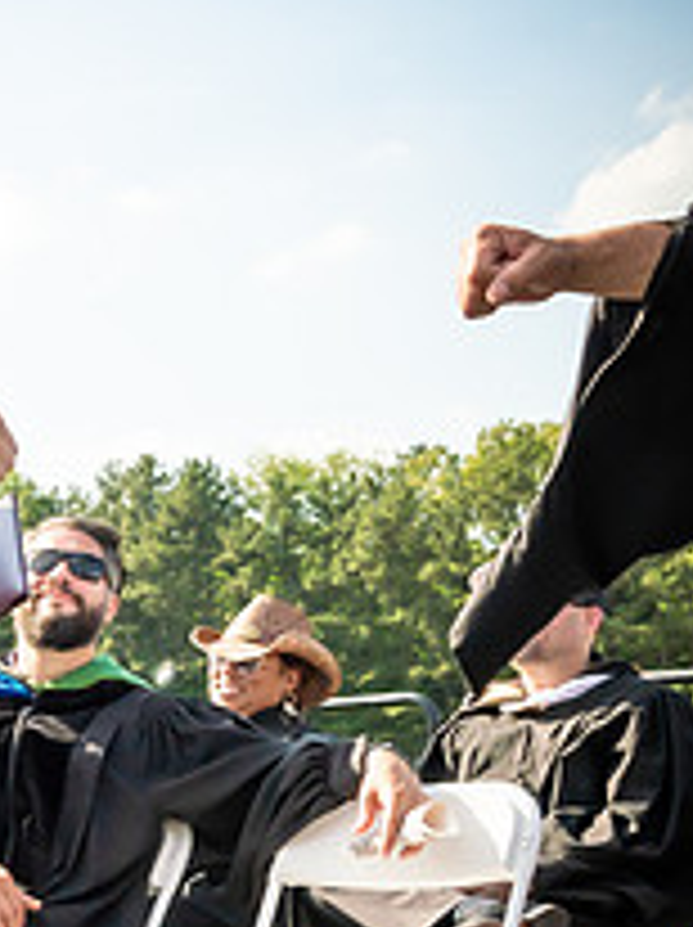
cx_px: -556
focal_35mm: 90
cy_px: 675
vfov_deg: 21.6
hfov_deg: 14.4
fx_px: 2407
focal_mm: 19
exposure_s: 1/800
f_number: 7.1
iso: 200
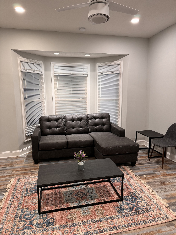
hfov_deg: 56.8
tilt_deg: -8.2
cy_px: 118
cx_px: 88
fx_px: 163
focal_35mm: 24
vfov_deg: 71.6
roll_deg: +0.5
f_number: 1.78
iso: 125
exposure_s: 1/60
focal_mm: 6.86
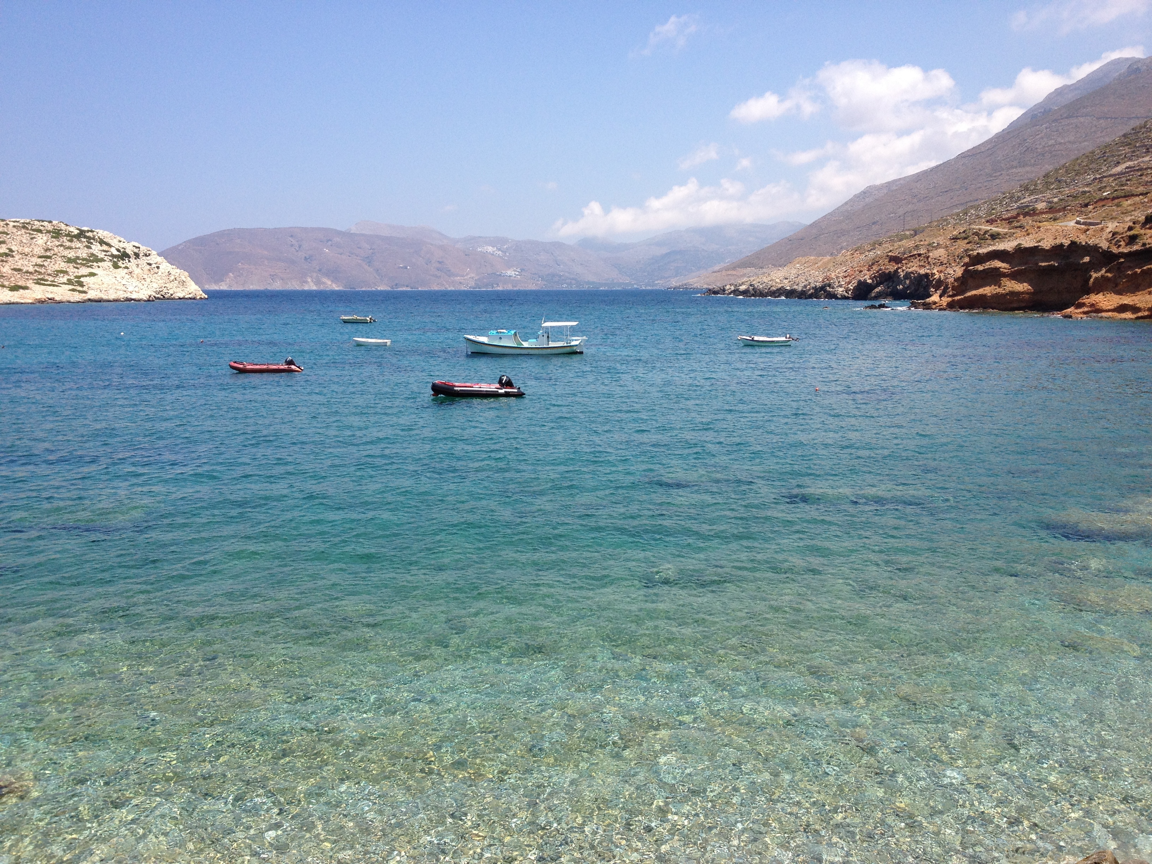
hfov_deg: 52.6
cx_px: 576
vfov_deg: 40.7
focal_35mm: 35
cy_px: 432
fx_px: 1165
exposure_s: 1/1972
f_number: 2.4
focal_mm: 4.28
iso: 50
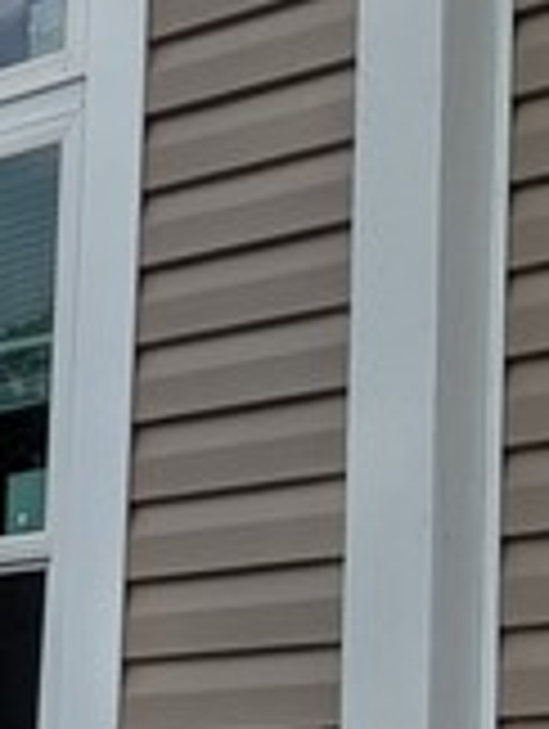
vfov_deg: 20.4
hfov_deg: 14.7
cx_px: 886
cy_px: 776
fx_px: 1940
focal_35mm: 92
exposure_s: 1/992
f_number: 2.2
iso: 46
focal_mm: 1.83
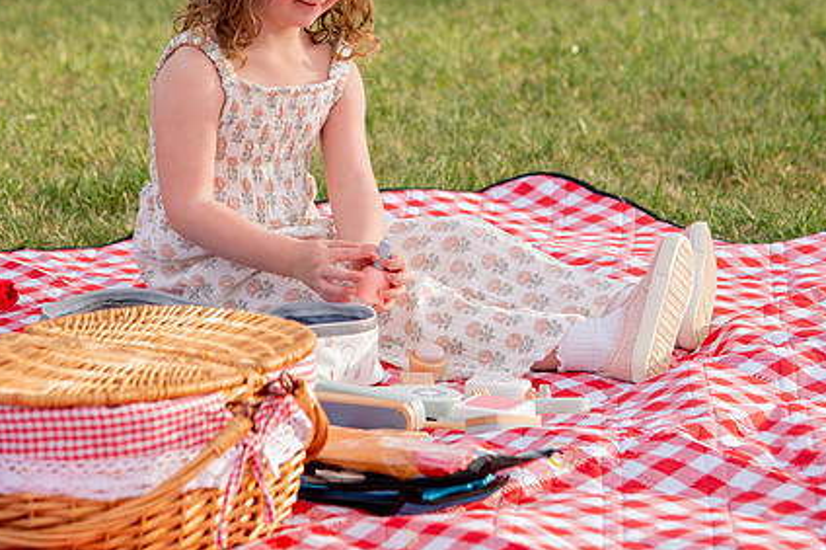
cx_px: 378
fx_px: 3576
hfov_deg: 13.2
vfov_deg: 8.8
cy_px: 89
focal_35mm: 156
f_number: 5
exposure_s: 1/500
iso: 200
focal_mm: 92
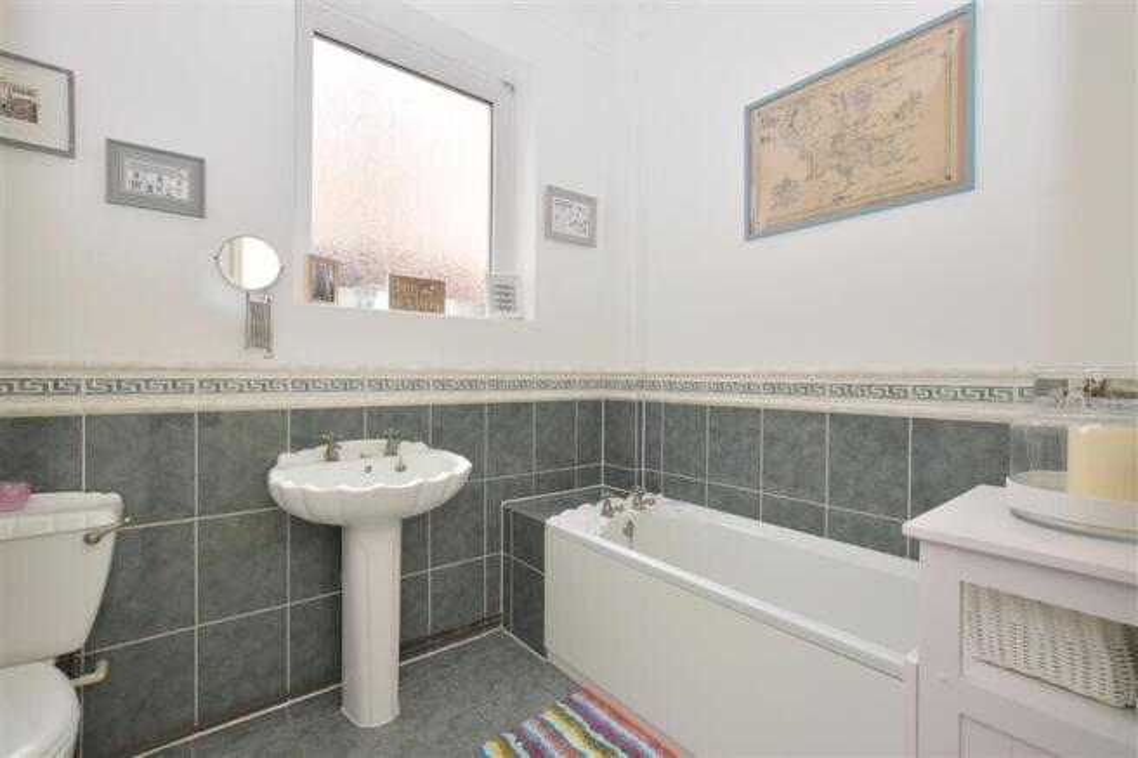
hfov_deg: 100.4
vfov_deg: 77.3
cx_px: 569
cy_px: 379
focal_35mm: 15
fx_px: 474
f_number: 7.1
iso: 500
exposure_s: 1/30
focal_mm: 10
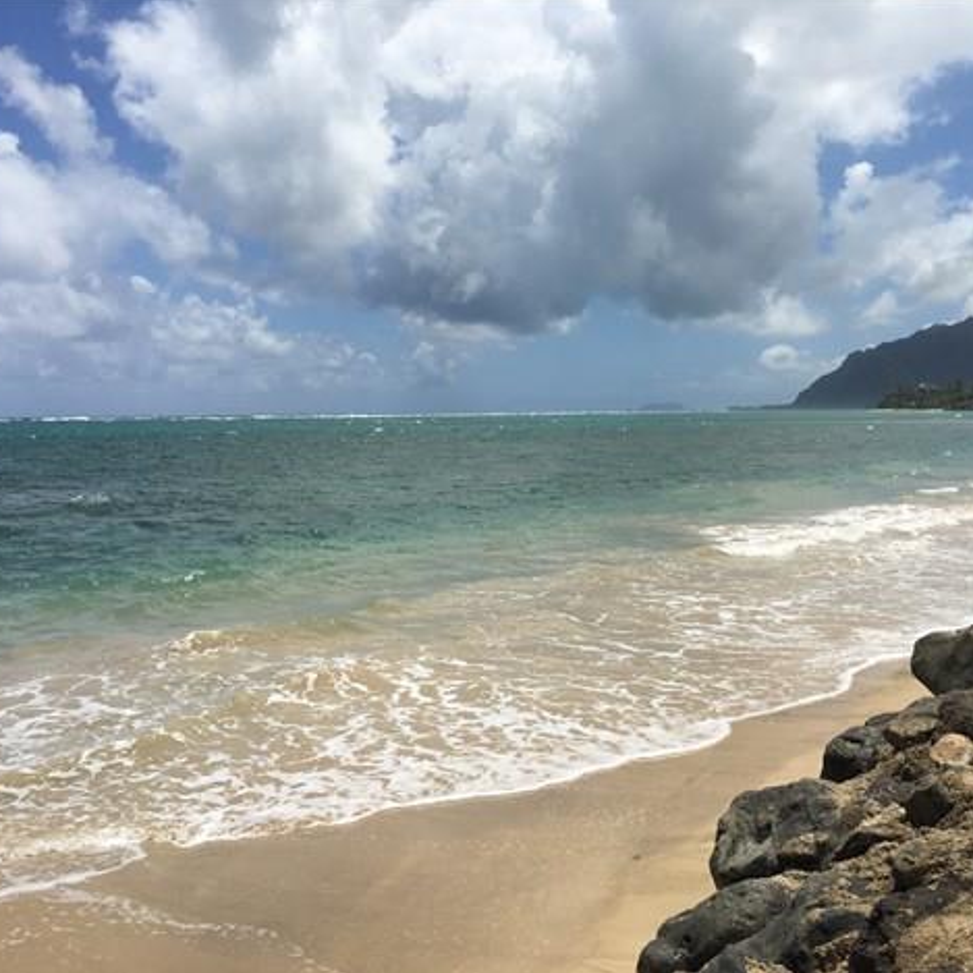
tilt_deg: -3.7
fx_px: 1113
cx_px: 566
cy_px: 492
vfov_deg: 47.2
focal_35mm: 35
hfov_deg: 47.0
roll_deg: +0.0
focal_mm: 4.15
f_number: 2.2
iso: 25
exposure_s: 1/3846
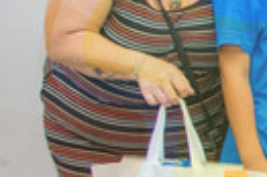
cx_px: 617
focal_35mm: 165
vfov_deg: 8.3
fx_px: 1222
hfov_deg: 10.8
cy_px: 65
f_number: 2.8
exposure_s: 1/200
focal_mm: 20
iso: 2500
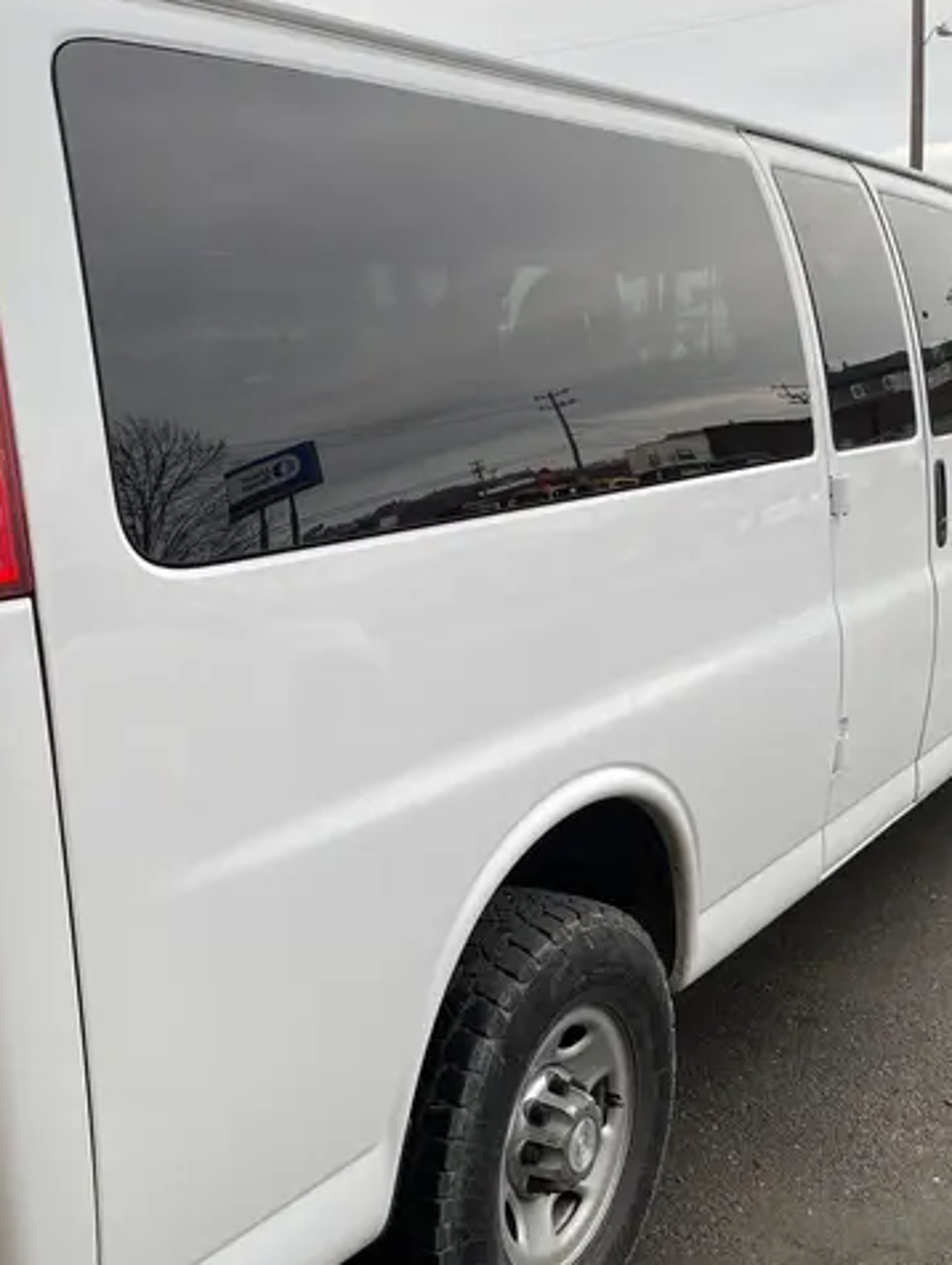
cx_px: 473
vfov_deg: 46.6
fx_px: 1464
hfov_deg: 36.0
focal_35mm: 40
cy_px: 722
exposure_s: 1/489
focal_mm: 4.25
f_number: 1.8
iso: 32
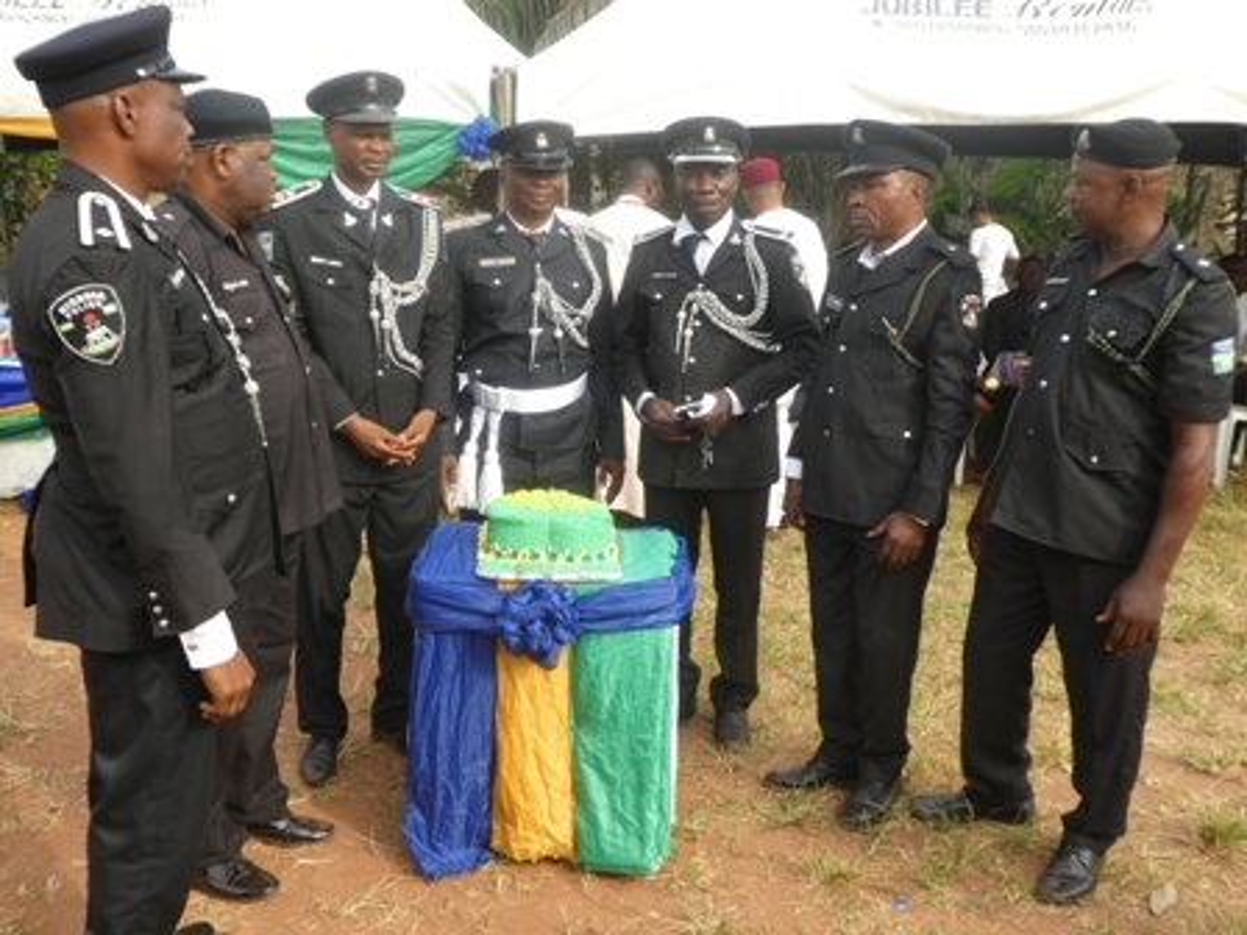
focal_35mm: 35
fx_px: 1261
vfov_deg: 40.7
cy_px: 468
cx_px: 624
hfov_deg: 52.6
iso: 80
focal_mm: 6.3
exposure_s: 1/160
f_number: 3.7
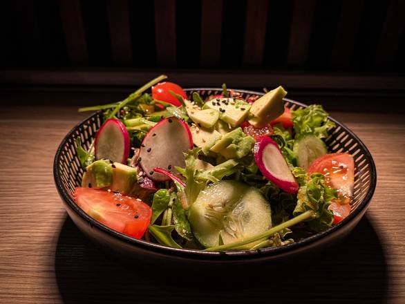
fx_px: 304
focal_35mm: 26
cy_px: 152
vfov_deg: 53.1
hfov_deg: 67.3
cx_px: 202
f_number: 1.8
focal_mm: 4.25
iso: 32
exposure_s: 1/590
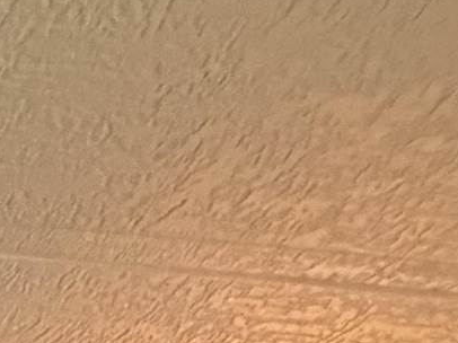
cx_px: -653
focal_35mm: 106
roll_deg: -2.5
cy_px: 1178
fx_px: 1402
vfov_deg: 9.3
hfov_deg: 13.4
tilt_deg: -7.0
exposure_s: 1/60
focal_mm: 2.22
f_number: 2.2
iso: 1250
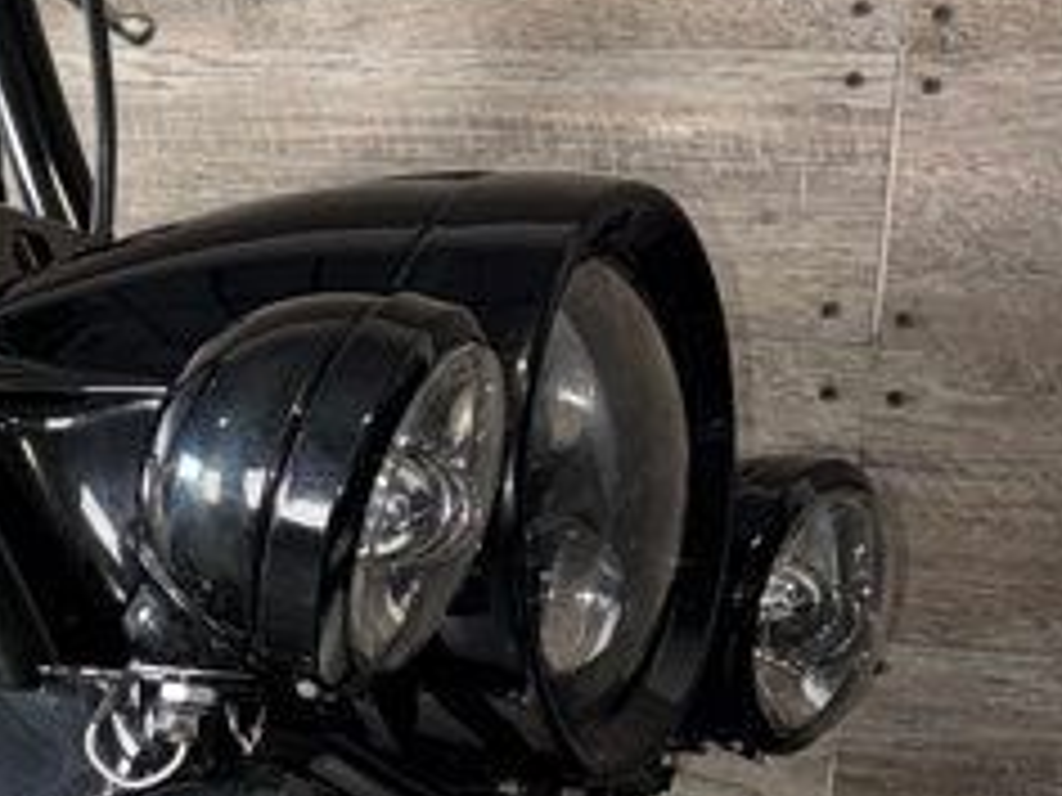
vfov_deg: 14.1
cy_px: 652
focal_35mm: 104
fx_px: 3191
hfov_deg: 17.0
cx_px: -554
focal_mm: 6.76
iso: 64
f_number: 1.78
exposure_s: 1/30
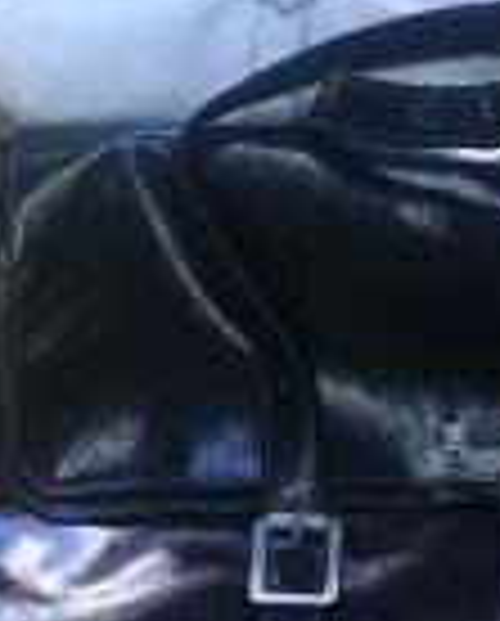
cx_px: 505
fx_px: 2434
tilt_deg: -72.6
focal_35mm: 132
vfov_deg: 14.6
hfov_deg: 11.6
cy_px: 344
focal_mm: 4.15
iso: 32
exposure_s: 1/30
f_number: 2.2
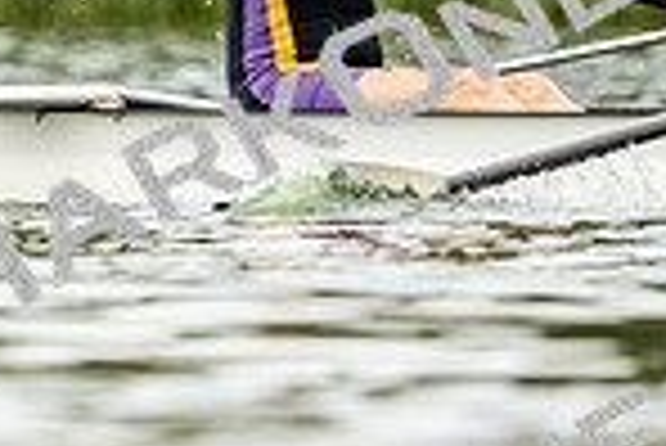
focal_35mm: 2346
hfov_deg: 0.9
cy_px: -97
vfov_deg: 0.6
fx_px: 43443
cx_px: 513
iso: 500
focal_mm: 600
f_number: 6.3
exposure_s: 1/2000
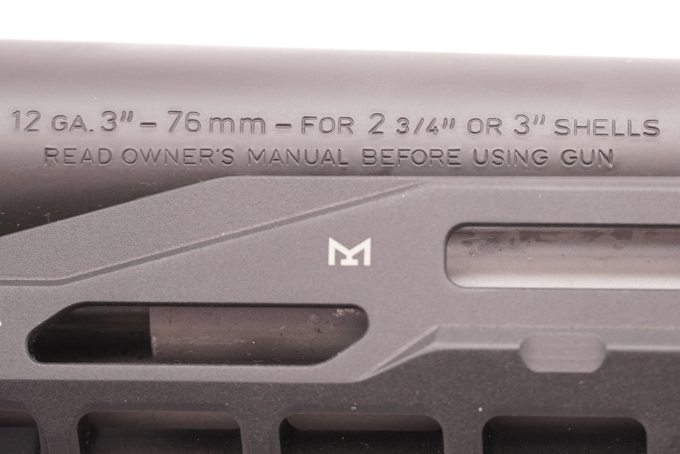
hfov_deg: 9.8
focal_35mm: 209
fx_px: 3946
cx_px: 484
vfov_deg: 6.6
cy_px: 126
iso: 1250
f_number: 5.6
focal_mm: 91
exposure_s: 1/125
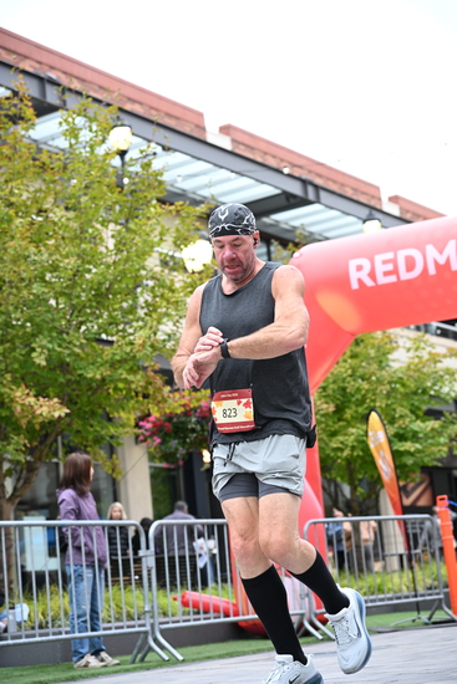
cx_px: 228
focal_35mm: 70
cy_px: 342
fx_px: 1332
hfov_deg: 19.5
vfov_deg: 28.8
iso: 2000
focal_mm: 70
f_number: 4
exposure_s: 1/640
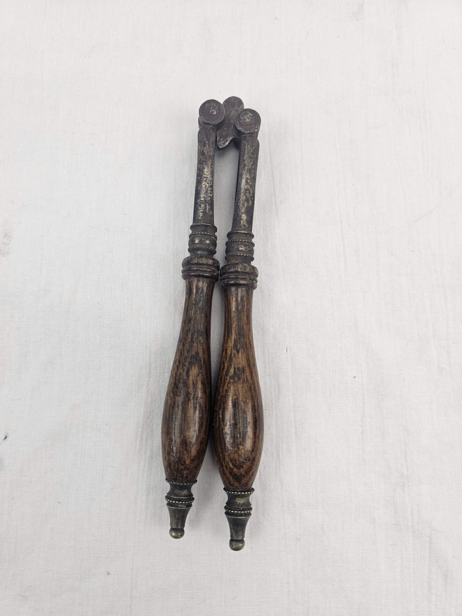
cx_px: 231
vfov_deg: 73.9
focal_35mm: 23
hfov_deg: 58.9
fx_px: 409
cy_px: 308
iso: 32
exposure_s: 1/100
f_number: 1.7
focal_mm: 6.3
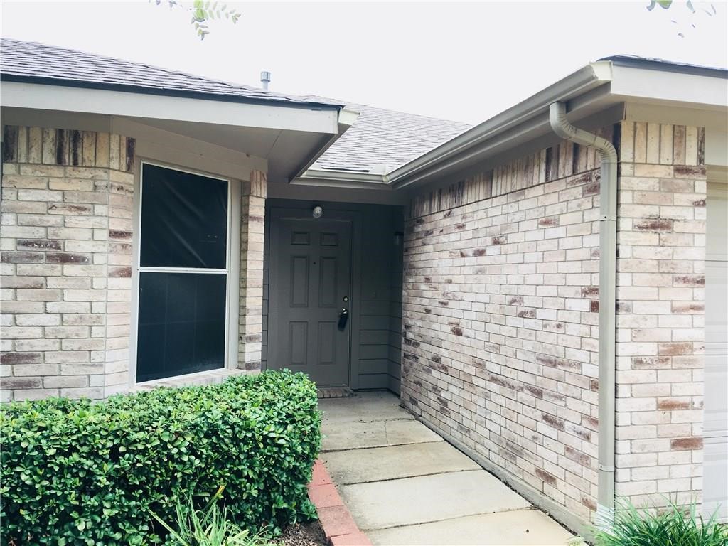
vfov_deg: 48.2
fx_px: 610
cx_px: 364
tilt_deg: -0.1
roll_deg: -0.6
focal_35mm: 29
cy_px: 273
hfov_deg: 61.7
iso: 25
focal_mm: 4.15
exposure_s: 1/135
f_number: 2.2
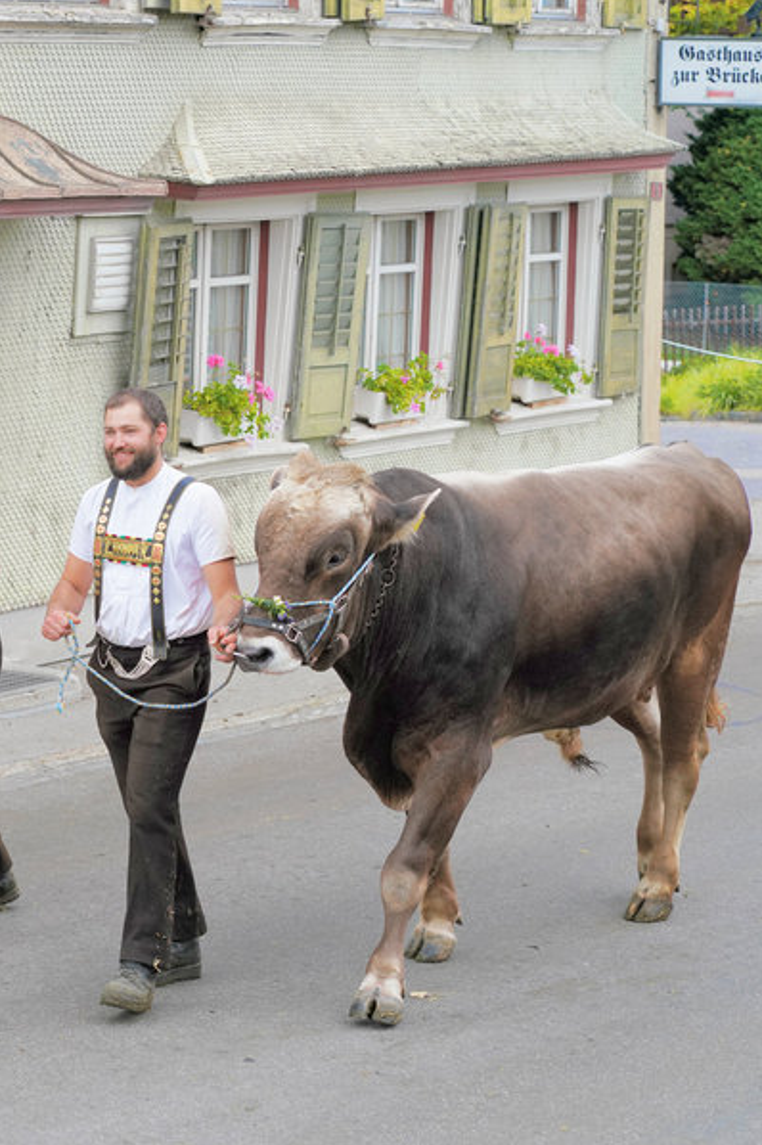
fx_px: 4068
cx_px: 2
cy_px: 572
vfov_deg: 16.0
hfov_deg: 10.6
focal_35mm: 128
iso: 800
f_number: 5.6
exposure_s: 1/640
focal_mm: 85
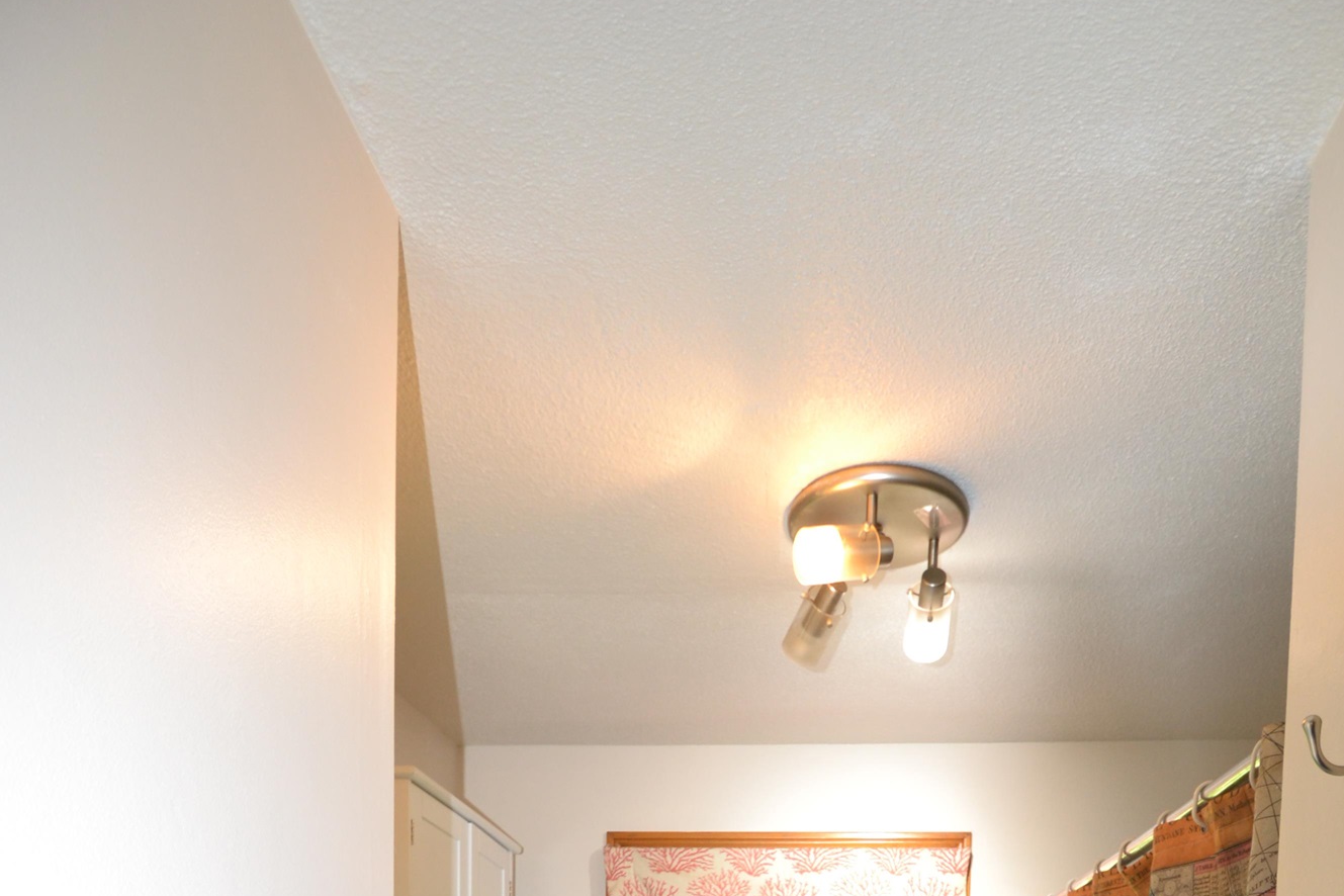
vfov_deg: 35.6
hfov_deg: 69.2
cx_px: 744
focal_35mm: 26
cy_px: 1137
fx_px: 971
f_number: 3.5
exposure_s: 1/60
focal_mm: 10
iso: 640
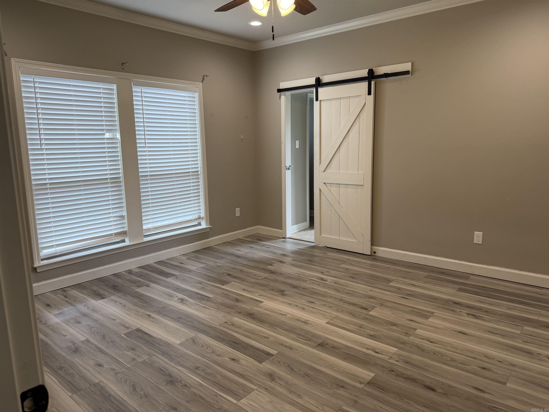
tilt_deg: -8.7
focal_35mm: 24
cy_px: 206
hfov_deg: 71.6
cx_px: 274
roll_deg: +0.7
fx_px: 381
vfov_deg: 56.8
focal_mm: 6.76
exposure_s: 1/120
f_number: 1.78
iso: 125
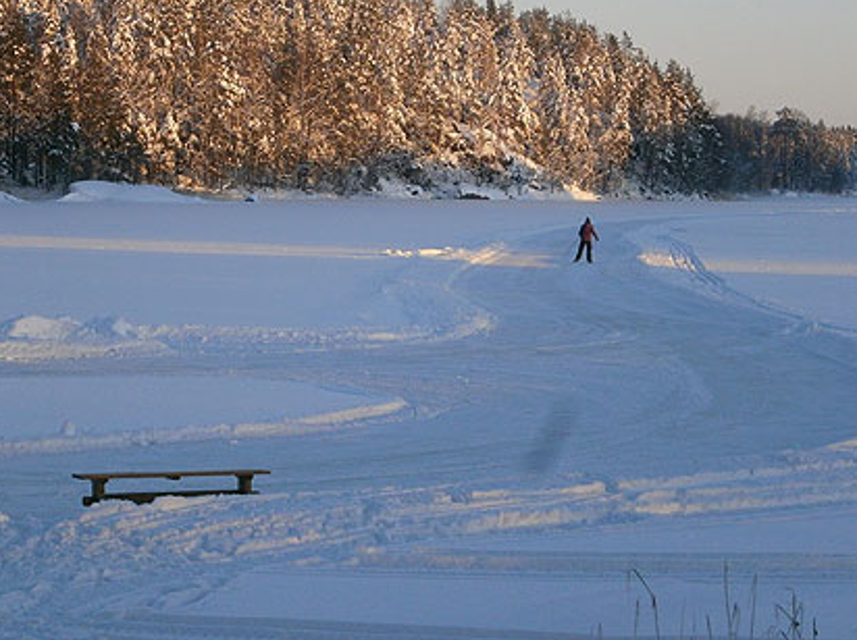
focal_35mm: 118
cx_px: 406
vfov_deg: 12.5
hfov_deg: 16.7
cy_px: 325
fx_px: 2918
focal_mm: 19.2
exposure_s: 1/250
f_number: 6.5
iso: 200
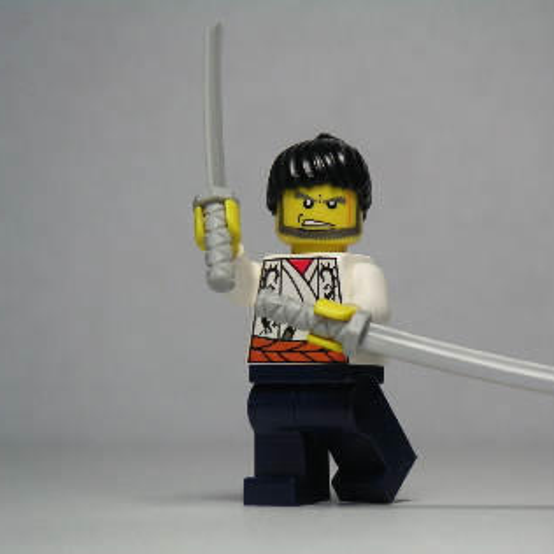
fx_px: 2390
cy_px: 277
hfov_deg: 13.2
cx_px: 364
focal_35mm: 132
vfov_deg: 13.2
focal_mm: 17.1
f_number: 3.6
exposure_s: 1/111
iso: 64
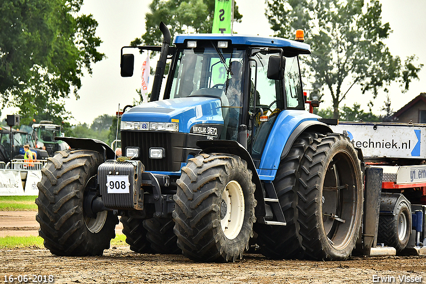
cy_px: 142
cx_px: 213
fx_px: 2928
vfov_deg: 5.5
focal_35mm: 248
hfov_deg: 8.3
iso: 500
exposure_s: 1/800
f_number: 9
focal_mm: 165
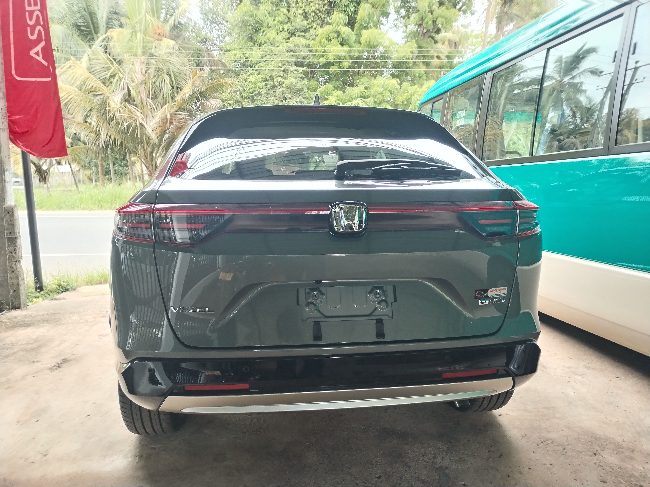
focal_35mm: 26
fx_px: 488
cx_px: 325
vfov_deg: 53.1
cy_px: 244
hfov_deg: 67.3
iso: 127
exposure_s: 1/50
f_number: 1.8
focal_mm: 4.75
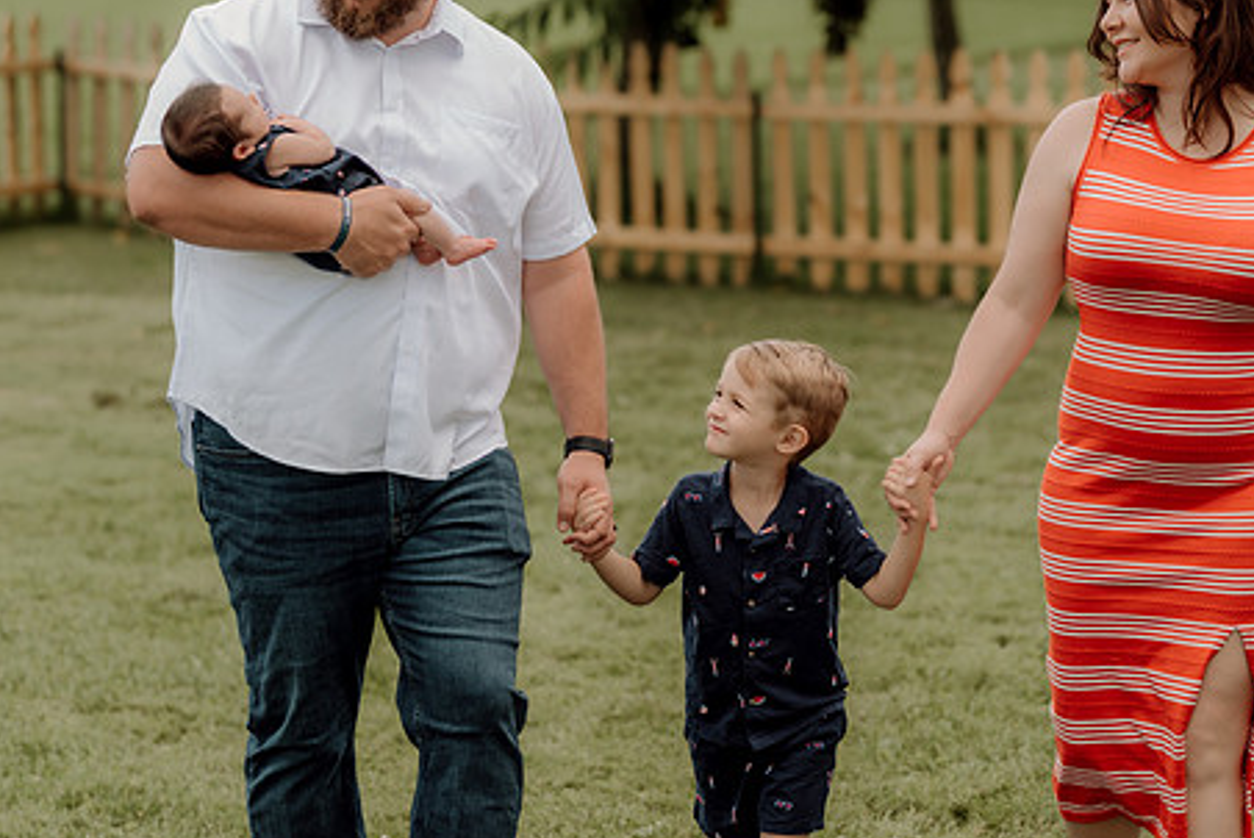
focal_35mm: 109
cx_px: 713
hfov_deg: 18.7
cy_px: 370
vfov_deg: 12.6
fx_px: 3799
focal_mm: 85
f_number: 2.5
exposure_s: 1/320
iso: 80
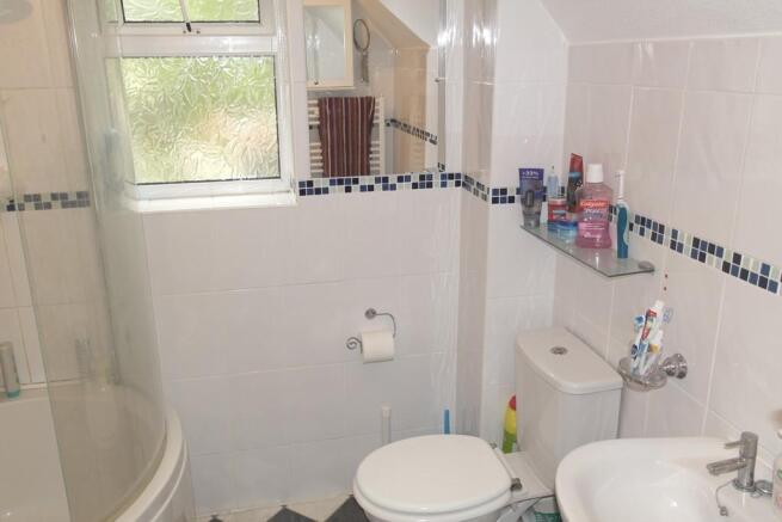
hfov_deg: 61.9
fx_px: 652
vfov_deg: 43.6
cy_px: 261
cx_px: 391
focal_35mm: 30
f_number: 3.5
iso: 100
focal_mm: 20
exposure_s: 1/40
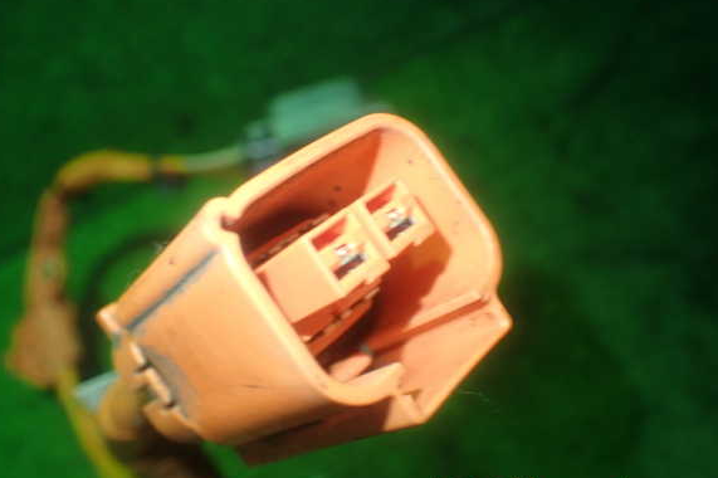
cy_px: 225
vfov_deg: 37.8
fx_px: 698
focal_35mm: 35
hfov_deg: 54.4
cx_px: 343
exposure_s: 1/30
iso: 320
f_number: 2.4
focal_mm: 5.79
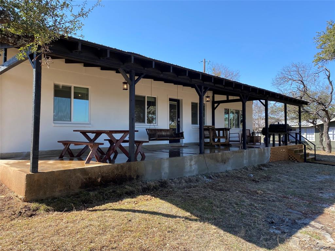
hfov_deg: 67.3
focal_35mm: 26
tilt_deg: +1.9
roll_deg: -0.4
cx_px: 168
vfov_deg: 53.1
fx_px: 252
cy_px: 126
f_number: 1.8
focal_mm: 4.25
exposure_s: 1/1053
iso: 32
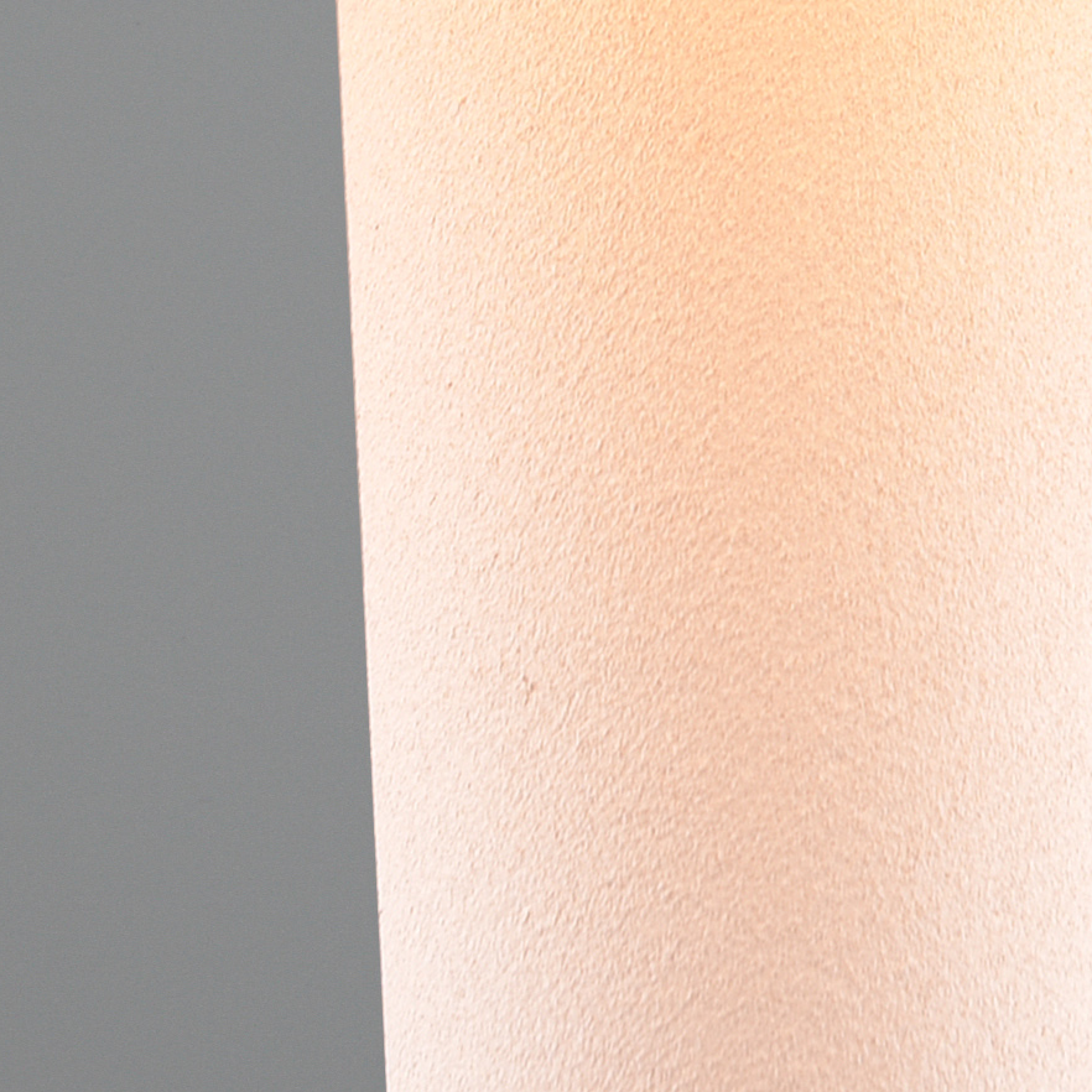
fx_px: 11992
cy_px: -1275
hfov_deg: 5.2
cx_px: 867
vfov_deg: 5.1
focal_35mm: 336
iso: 100
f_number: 11
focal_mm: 58
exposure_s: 1/8
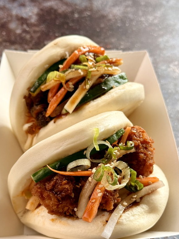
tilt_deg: -46.6
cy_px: 143
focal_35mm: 60
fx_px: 414
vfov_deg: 32.1
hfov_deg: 24.4
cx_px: 81
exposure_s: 1/116
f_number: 1.78
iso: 100
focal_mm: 6.76
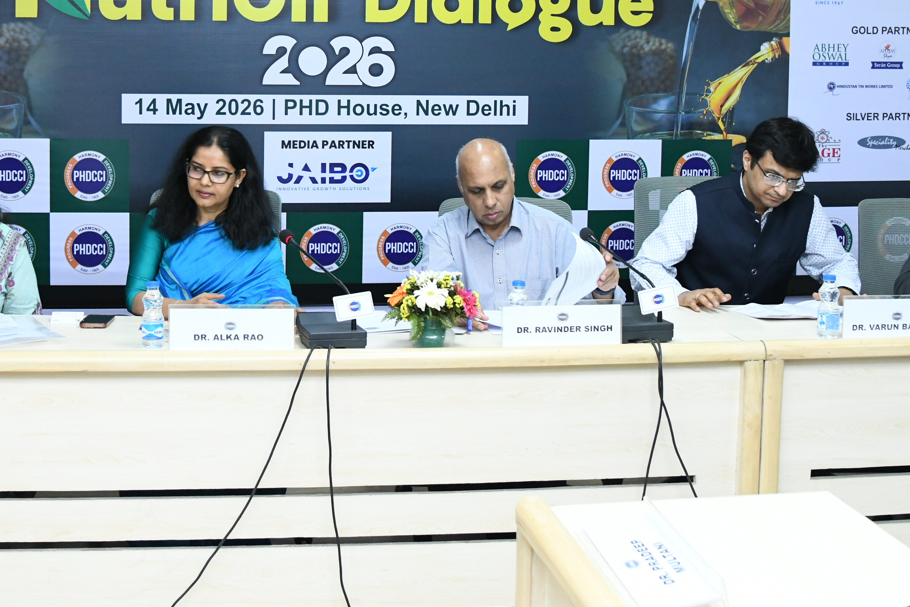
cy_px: 91
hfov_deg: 40.6
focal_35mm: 48
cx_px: 302
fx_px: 1213
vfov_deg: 27.3
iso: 2500
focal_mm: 24
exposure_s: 1/125
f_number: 4.5
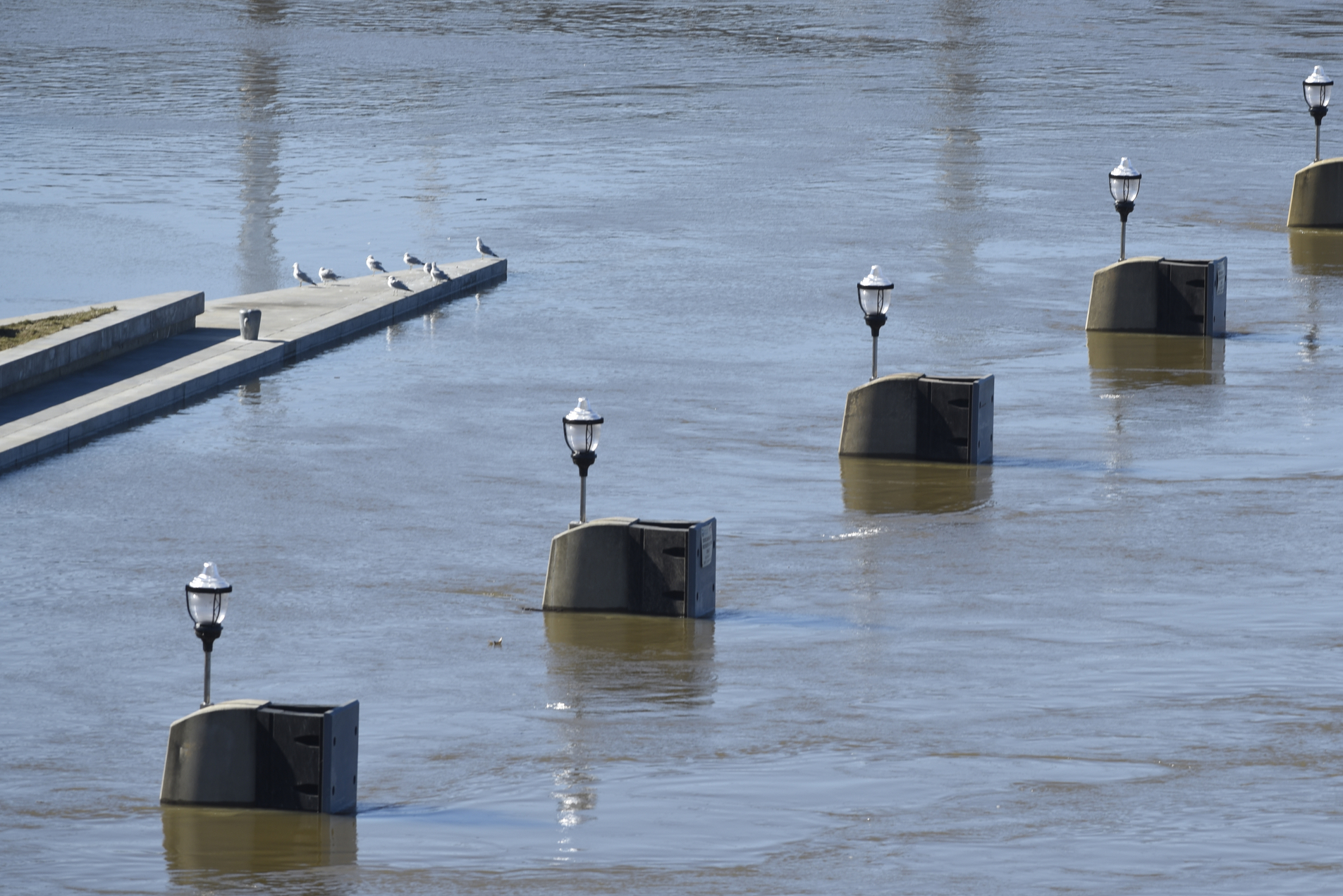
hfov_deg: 5.5
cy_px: 439
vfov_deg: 3.6
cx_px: 821
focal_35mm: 378
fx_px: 14104
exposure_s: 1/400
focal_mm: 300
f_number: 8
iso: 125
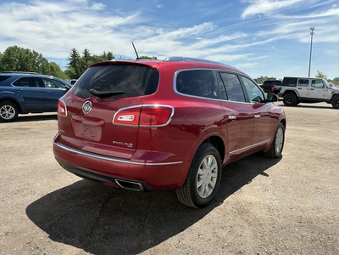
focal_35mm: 28
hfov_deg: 63.4
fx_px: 274
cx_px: 170
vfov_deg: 49.7
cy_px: 128
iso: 25
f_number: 1.8
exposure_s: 1/1786
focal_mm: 3
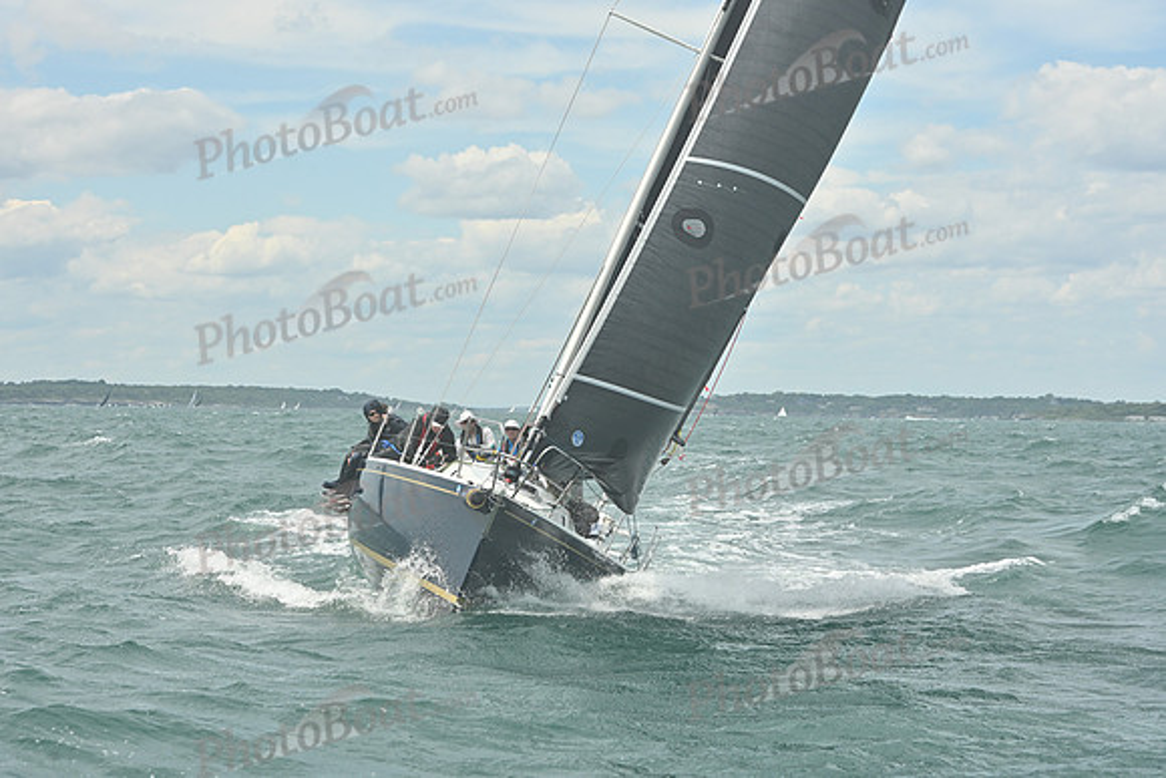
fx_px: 3175
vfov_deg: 14.0
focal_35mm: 98
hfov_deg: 20.8
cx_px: 583
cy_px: 389
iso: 320
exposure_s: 1/1250
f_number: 10
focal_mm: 98
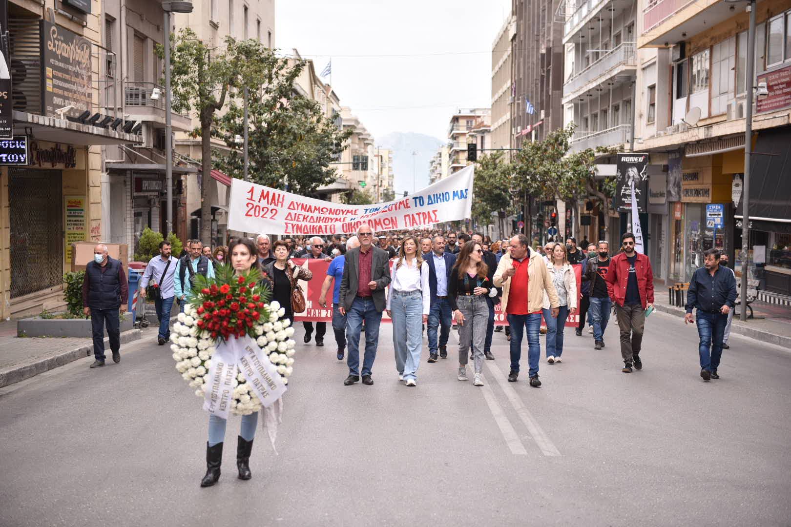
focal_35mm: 58
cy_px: 264
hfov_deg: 34.5
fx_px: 1274
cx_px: 396
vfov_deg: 23.4
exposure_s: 1/640
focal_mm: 58
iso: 125
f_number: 2.8
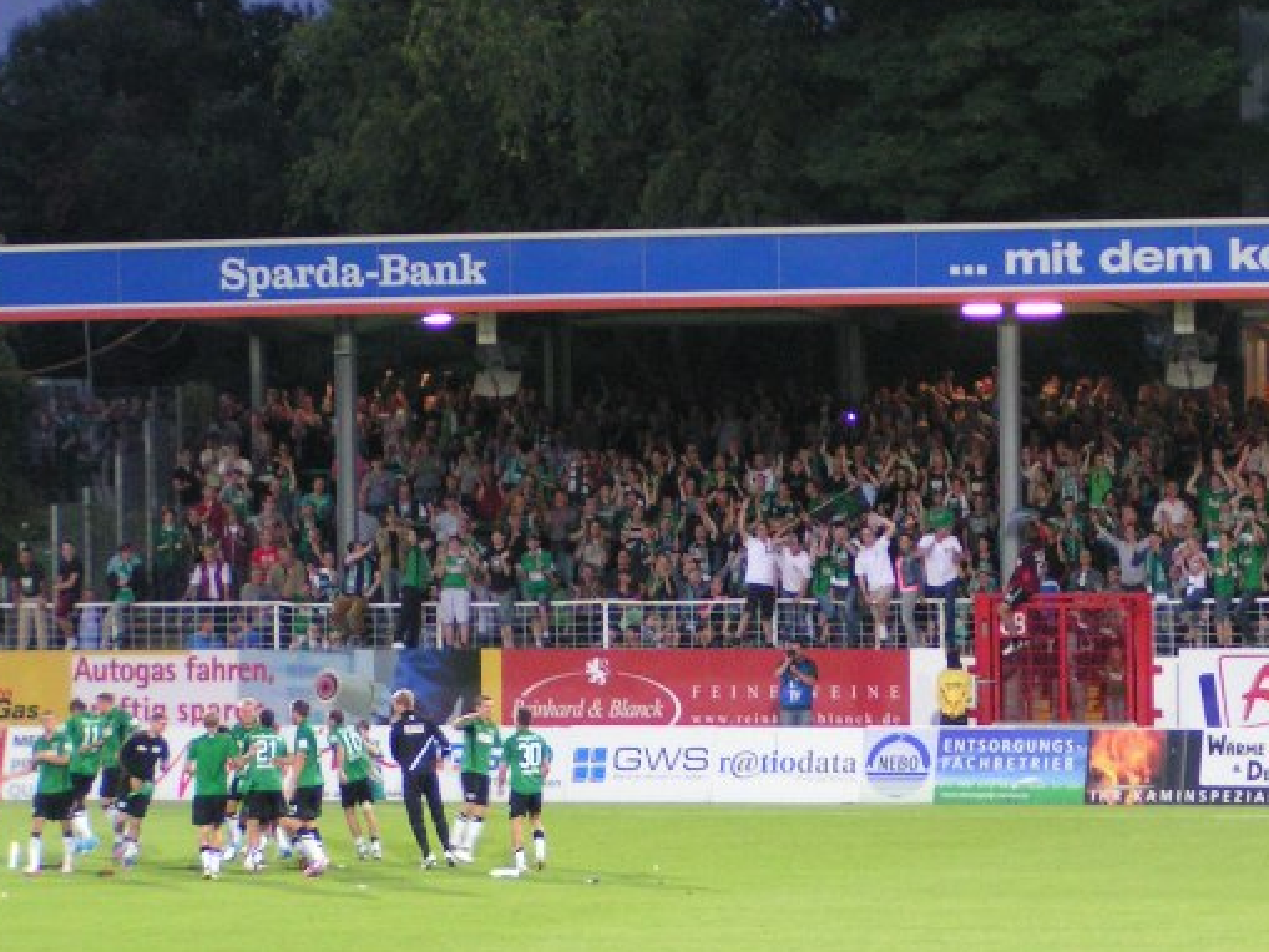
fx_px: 6857
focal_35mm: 187
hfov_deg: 10.6
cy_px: 456
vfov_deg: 7.9
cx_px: 920
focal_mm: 18.2
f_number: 3.5
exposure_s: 1/50
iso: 200
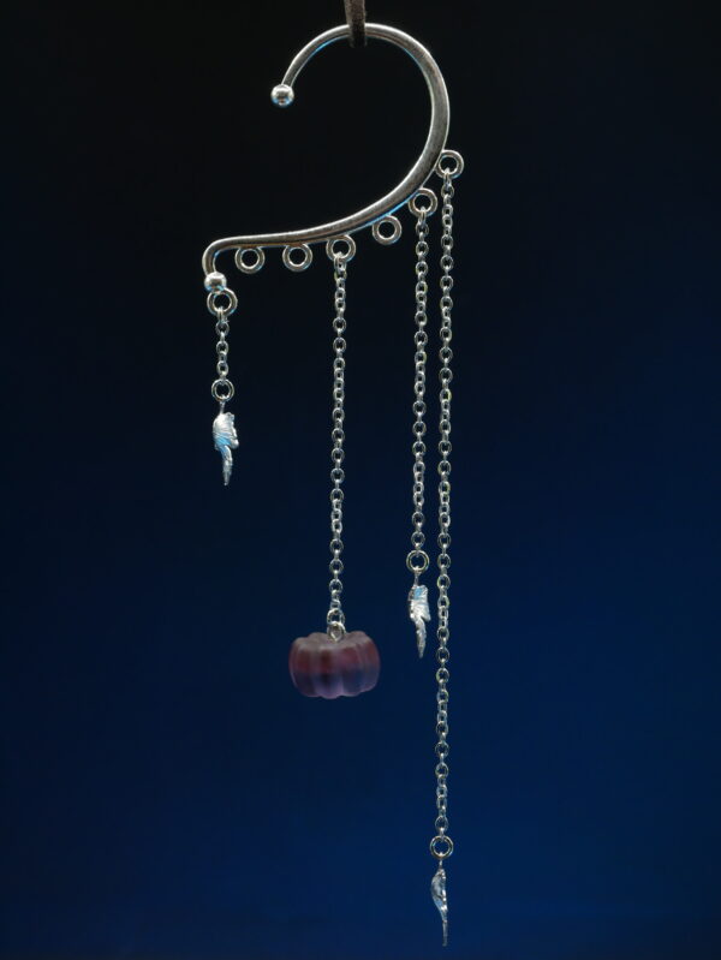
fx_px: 1665
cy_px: 480
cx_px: 360
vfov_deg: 32.2
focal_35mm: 60
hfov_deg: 24.4
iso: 800
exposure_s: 1/60
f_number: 6.3
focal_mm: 30
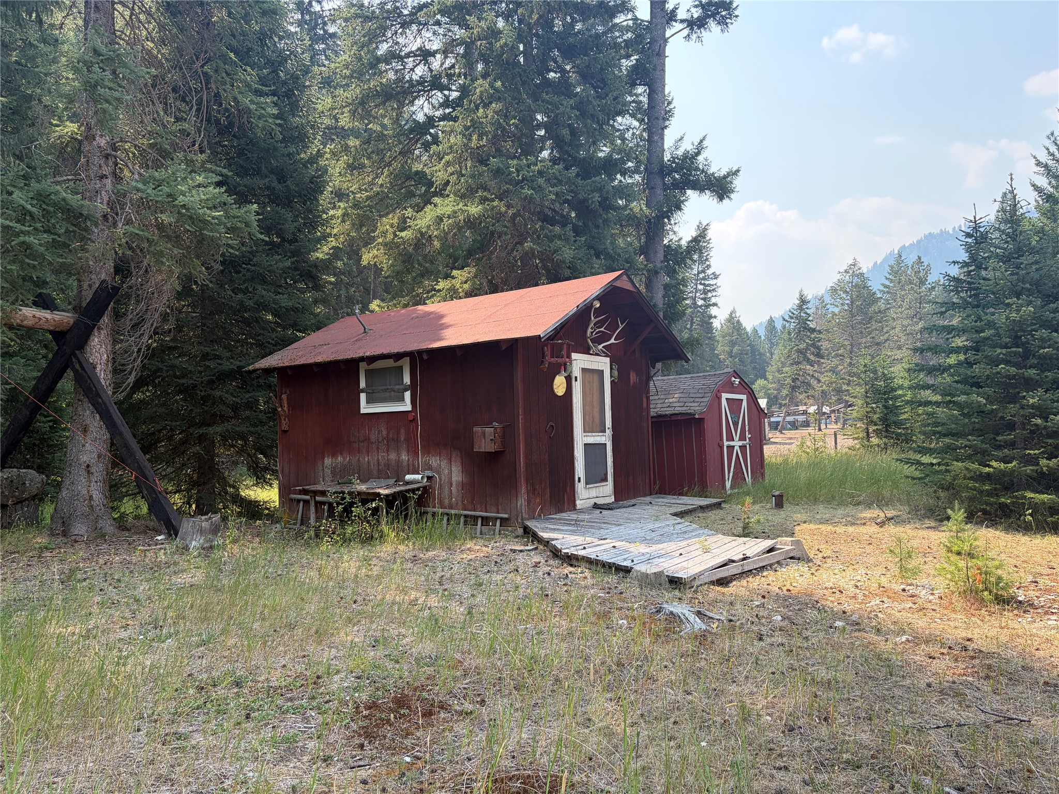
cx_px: 530
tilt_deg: +4.7
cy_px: 397
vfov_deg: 53.1
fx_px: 795
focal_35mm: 26
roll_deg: +1.5
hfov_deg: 67.3
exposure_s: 1/1081
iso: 64
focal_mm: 5.96
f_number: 1.6
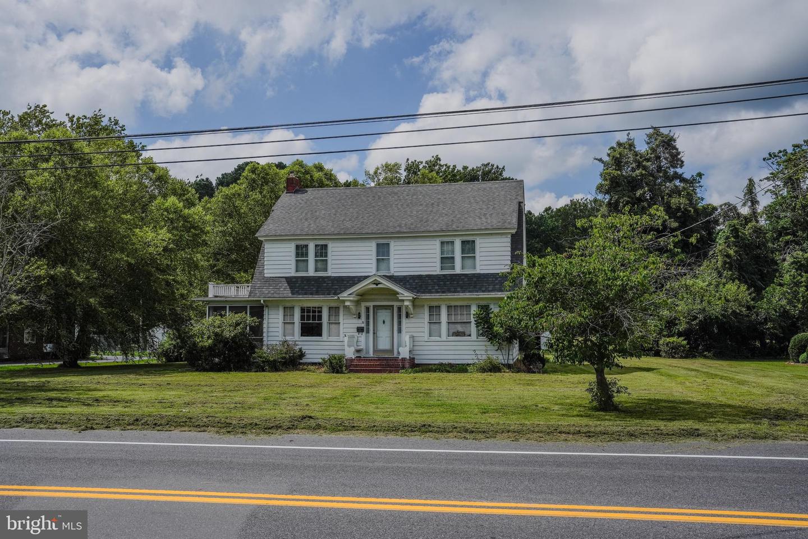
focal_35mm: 32
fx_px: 718
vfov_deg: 41.1
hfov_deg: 58.7
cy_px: 270
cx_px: 404
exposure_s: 1/1600
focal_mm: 32
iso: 400
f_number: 10
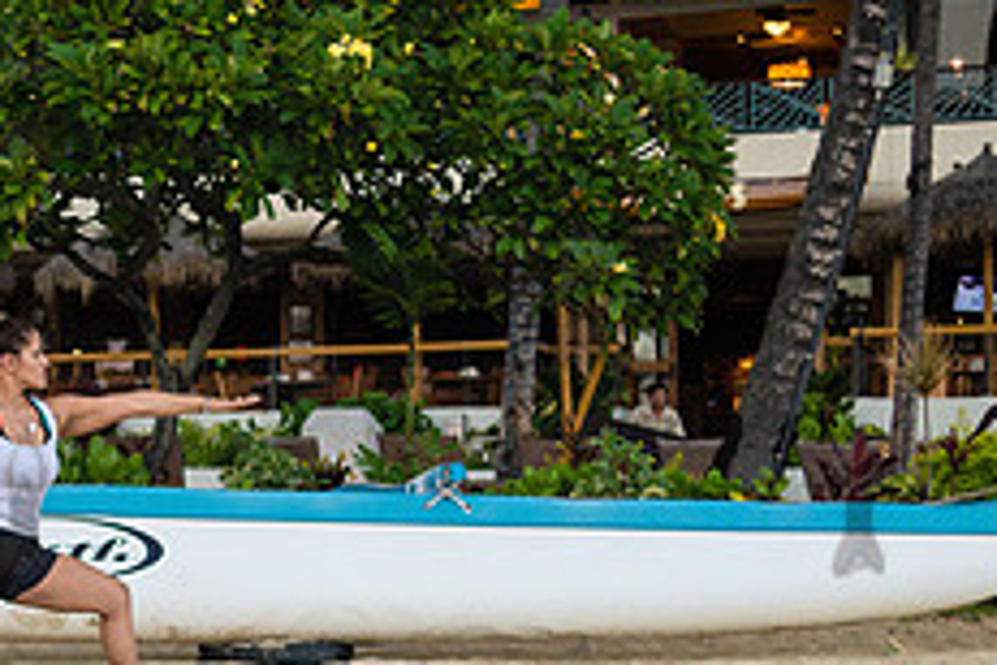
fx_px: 2437
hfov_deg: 22.3
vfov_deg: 15.5
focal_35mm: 88
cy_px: 499
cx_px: 22
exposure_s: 1/800
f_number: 2.5
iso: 1000
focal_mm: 35
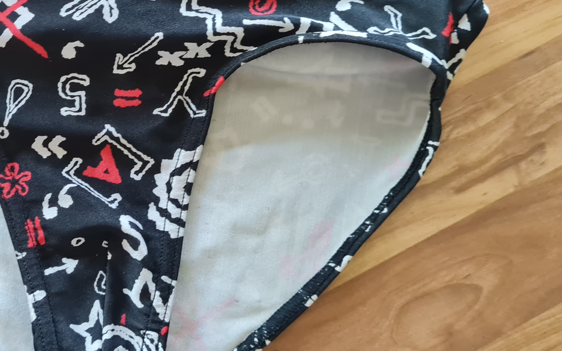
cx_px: 114
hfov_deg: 39.5
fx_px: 750
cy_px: 118
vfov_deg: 26.2
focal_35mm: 49
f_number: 1.8
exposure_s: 1/50
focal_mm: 5.4
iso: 400
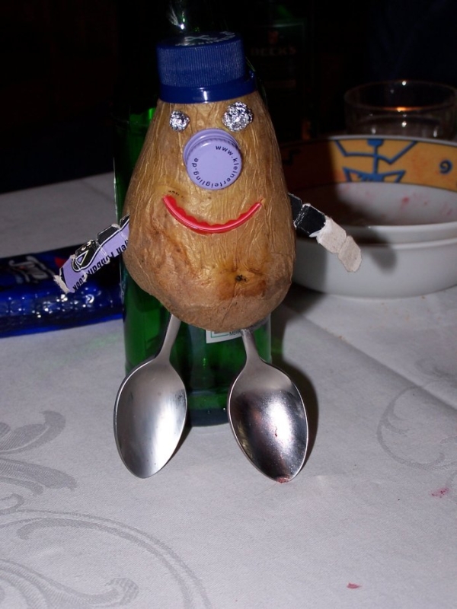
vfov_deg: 26.0
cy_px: 304
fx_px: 1320
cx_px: 228
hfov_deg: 19.6
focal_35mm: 75
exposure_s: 1/60
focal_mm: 12.4
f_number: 3.2
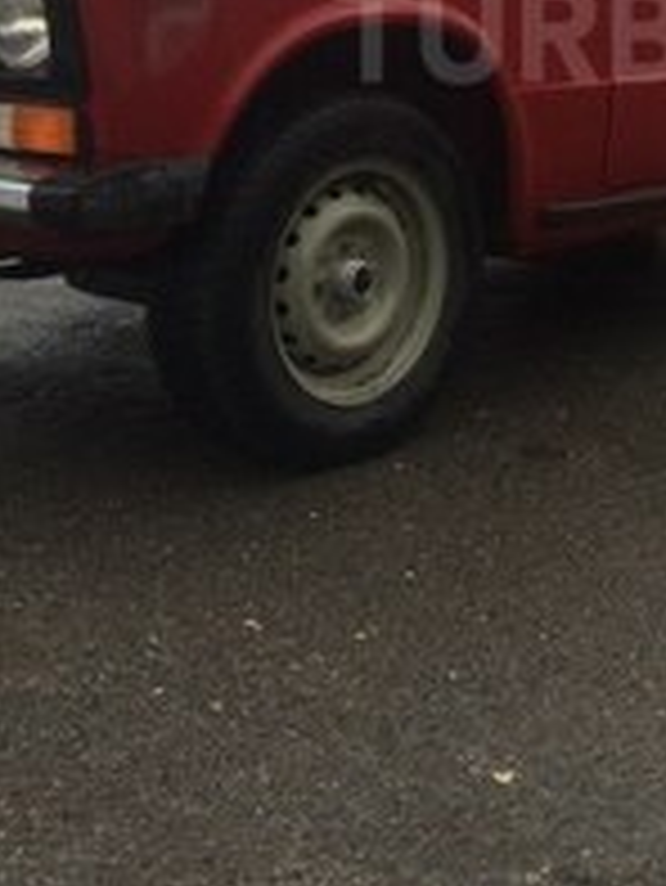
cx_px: 680
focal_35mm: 73
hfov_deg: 19.5
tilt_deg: -5.9
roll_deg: -0.4
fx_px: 1871
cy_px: 31
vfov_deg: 25.5
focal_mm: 4.15
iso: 50
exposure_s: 1/50
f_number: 2.2
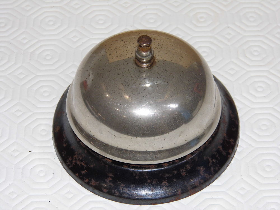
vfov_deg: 11.2
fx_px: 1068
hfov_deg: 14.9
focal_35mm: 132
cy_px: 105
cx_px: 140
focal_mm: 23.6
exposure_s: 1/60
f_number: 4.7
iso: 100
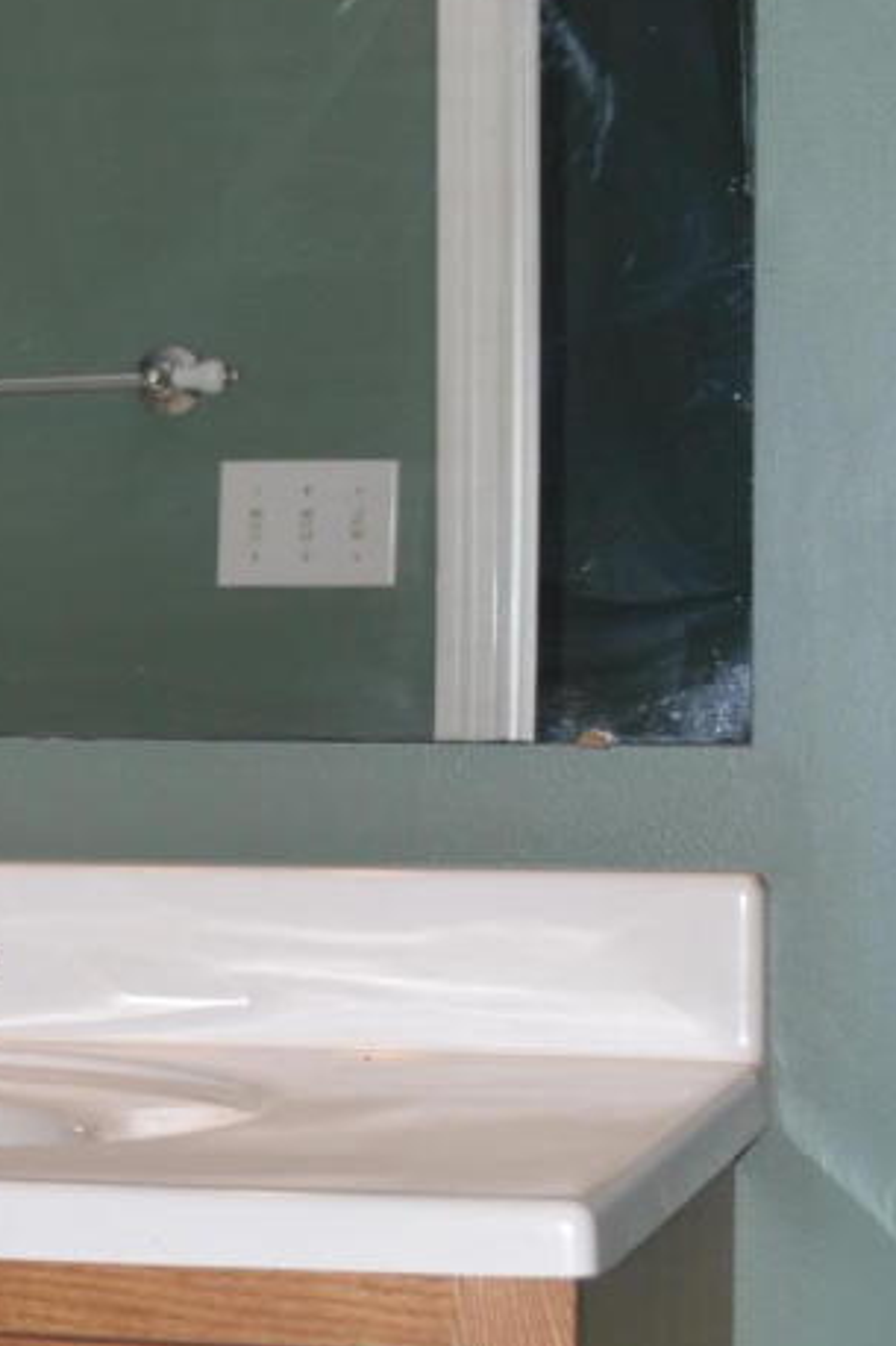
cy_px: 896
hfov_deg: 10.5
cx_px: -977
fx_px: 4408
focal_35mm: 118
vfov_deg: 17.3
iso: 100
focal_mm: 18
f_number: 3.5
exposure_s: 1/60
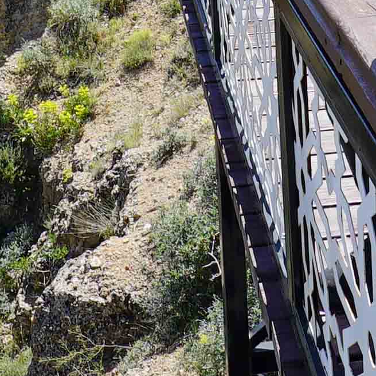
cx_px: 276
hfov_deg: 19.6
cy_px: -312
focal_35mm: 88
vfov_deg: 16.4
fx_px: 1081
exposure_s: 1/80
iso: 100
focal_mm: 16
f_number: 13
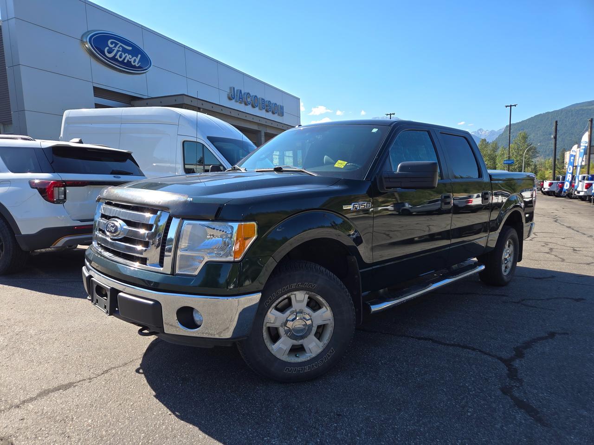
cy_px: 222
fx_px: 395
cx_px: 297
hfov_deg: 73.9
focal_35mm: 23
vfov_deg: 58.9
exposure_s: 1/726
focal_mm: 5.4
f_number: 1.8
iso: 25
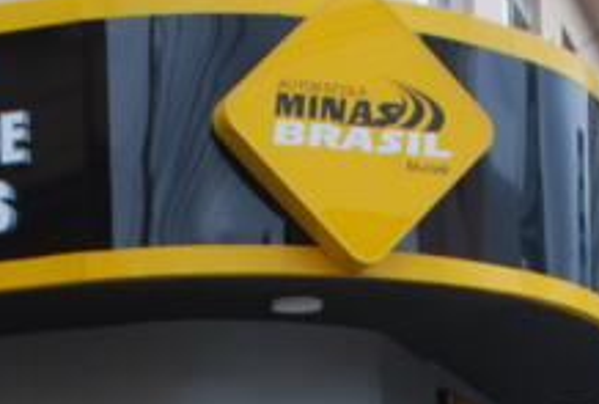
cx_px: 339
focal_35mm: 108
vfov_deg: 12.3
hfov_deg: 18.9
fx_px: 1803
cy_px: 563
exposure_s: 1/125
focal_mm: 22
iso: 140
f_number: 5.6
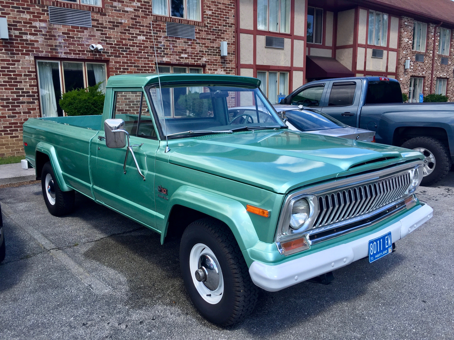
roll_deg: +0.9
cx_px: 227
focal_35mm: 29
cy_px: 170
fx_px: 380
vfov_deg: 48.2
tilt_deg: -11.2
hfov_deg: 61.7
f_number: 2.2
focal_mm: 4.15
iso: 32
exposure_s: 1/1014
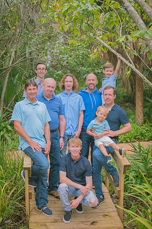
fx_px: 329
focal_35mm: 52
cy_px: 114
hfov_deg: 26.0
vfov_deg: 38.2
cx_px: 76
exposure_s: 1/250
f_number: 2.8
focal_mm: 35
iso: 100
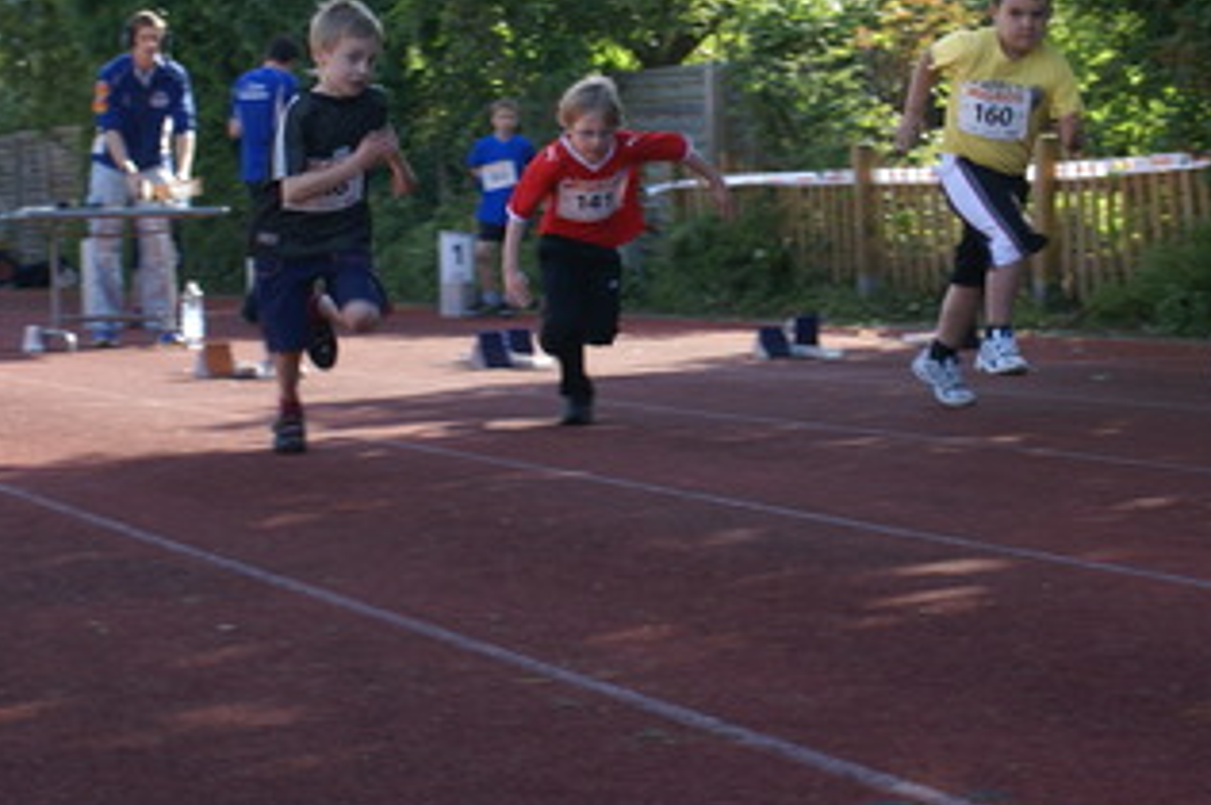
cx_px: 759
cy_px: 253
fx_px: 3019
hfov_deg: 22.6
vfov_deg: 15.1
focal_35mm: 90
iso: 125
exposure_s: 1/125
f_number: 5.6
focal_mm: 35
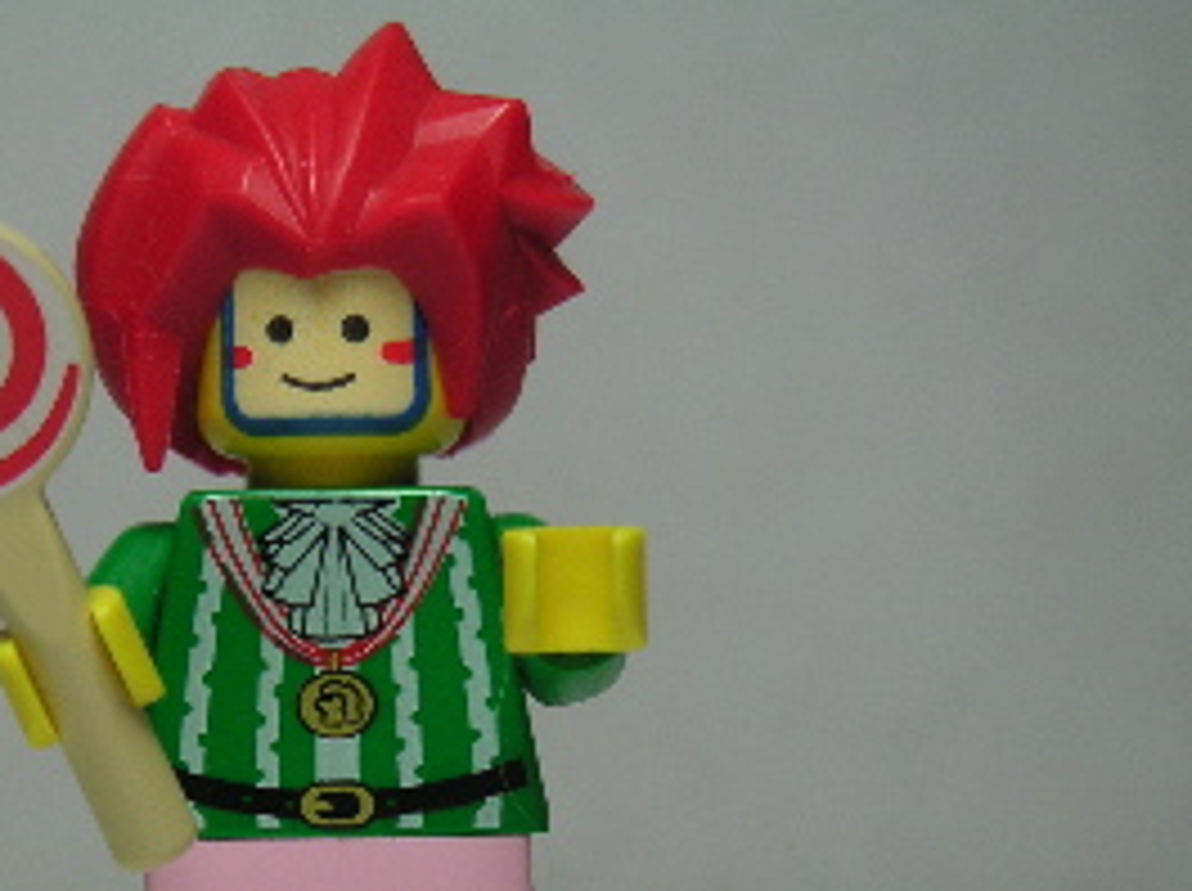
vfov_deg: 8.3
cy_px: 702
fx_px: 6121
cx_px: 308
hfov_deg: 11.1
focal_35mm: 178
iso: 50
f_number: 3.6
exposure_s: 1/111
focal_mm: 17.1
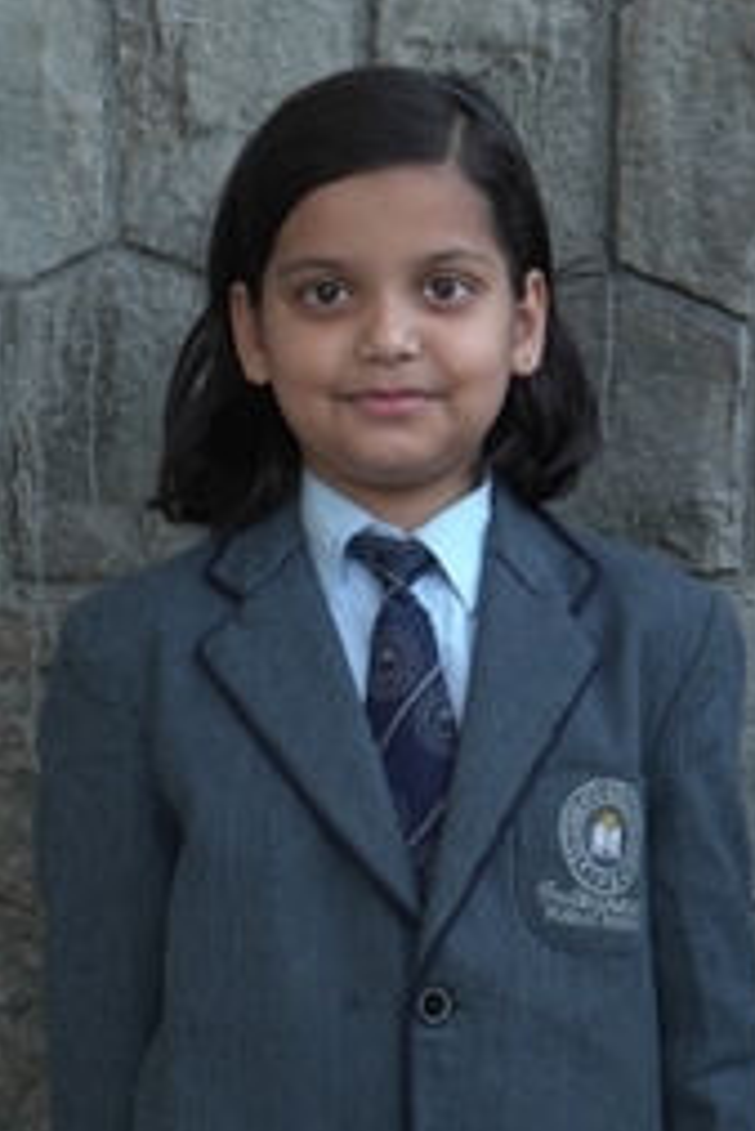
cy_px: 595
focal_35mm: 115
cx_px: 378
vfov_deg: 17.8
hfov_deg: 11.9
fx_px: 3612
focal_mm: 65
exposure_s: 1/125
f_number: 8
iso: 400
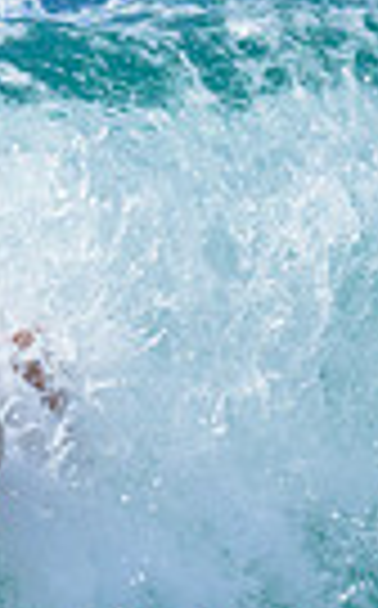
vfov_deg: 0.4
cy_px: 616
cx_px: -228
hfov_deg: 0.3
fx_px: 79586
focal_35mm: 4813
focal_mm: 800
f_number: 6.3
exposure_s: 1/2000
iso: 320
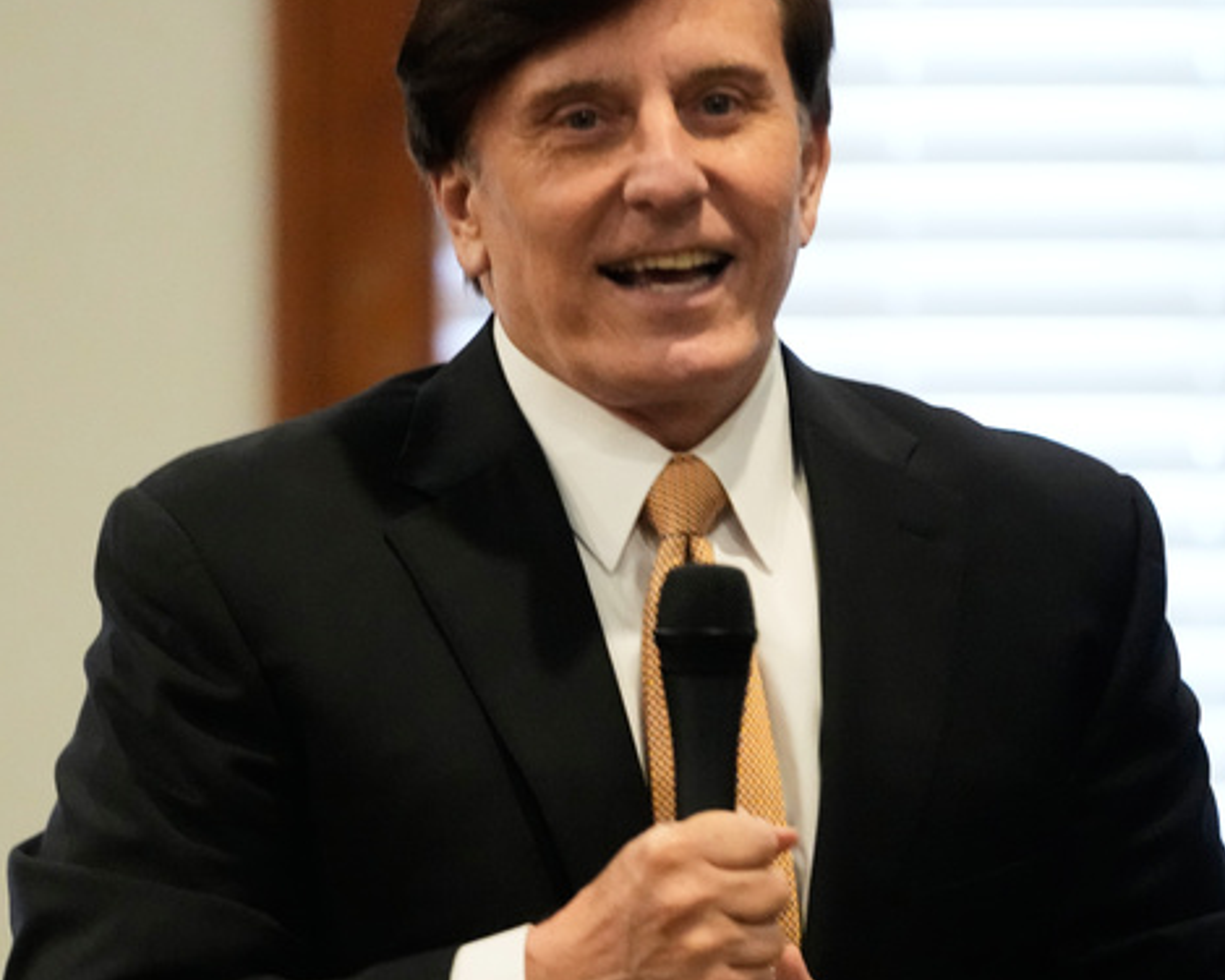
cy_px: 583
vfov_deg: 3.8
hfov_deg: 4.8
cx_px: 535
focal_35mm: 406
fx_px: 14717
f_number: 2.8
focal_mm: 198
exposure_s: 1/200
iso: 8000
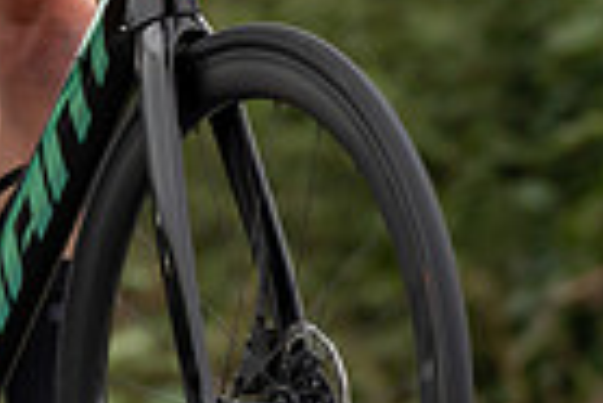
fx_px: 18846
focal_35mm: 1124
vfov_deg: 1.2
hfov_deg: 1.8
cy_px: -634
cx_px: 255
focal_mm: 188
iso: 800
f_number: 3.2
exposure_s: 1/800
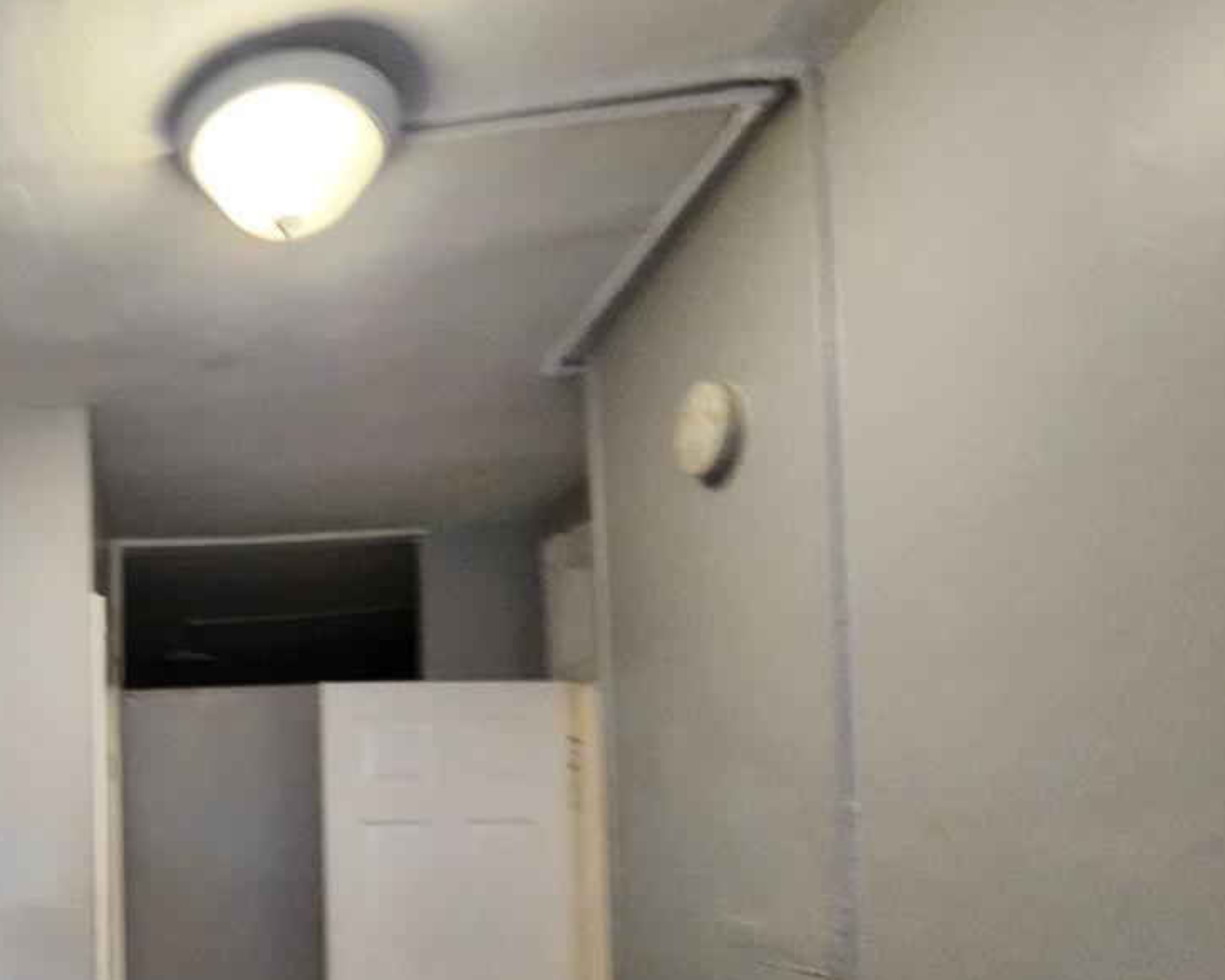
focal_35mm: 25
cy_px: 834
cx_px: 44
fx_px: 907
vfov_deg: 51.8
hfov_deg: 55.3
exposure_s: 1/30
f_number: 2.2
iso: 400
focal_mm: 2.2
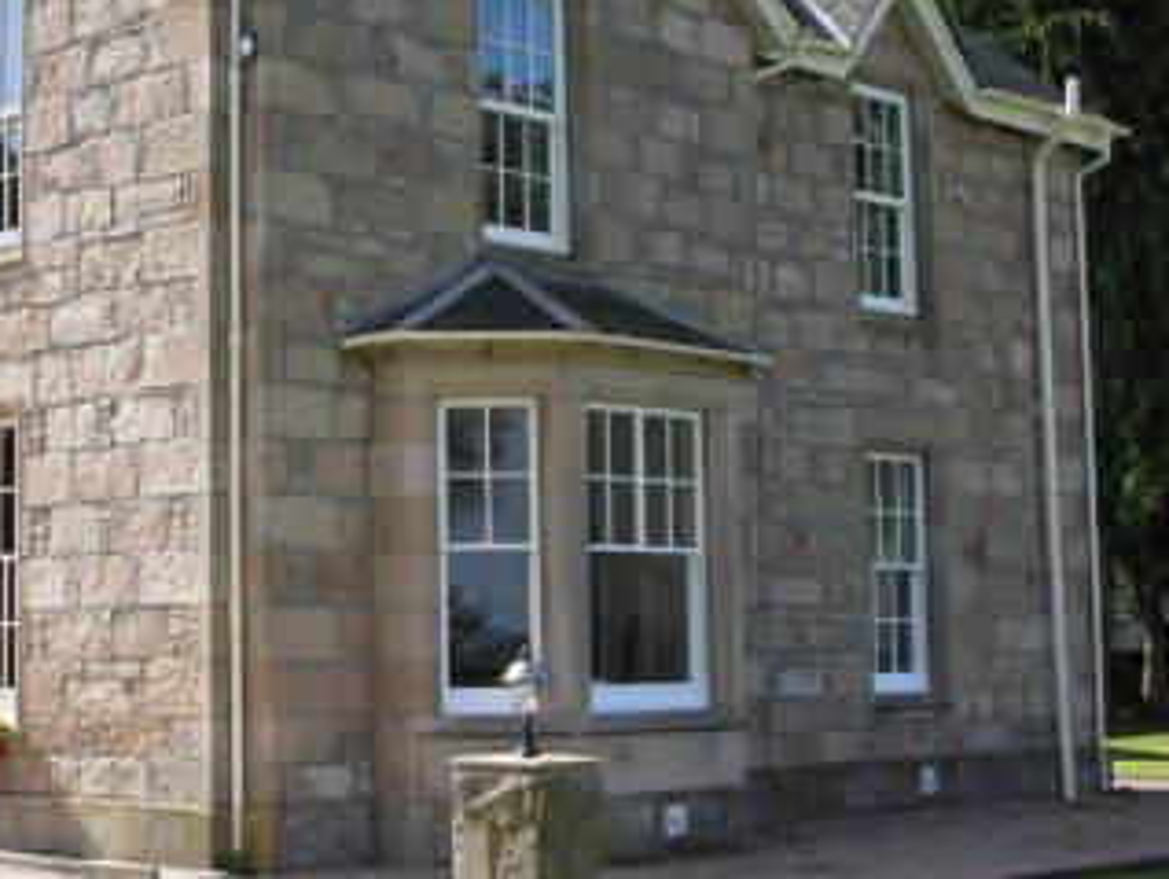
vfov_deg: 19.9
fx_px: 2501
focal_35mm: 74
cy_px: 320
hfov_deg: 25.9
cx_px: 257
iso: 50
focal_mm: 7.7
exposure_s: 1/240
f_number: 3.5
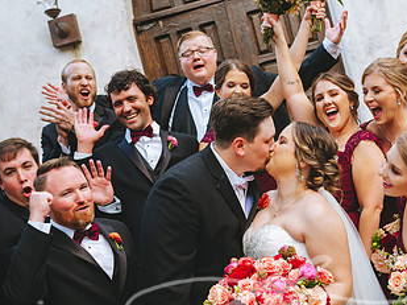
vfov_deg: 26.0
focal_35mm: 56
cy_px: 181
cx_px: 256
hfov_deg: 34.2
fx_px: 658
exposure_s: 1/320
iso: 500
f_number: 2.8
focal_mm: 31
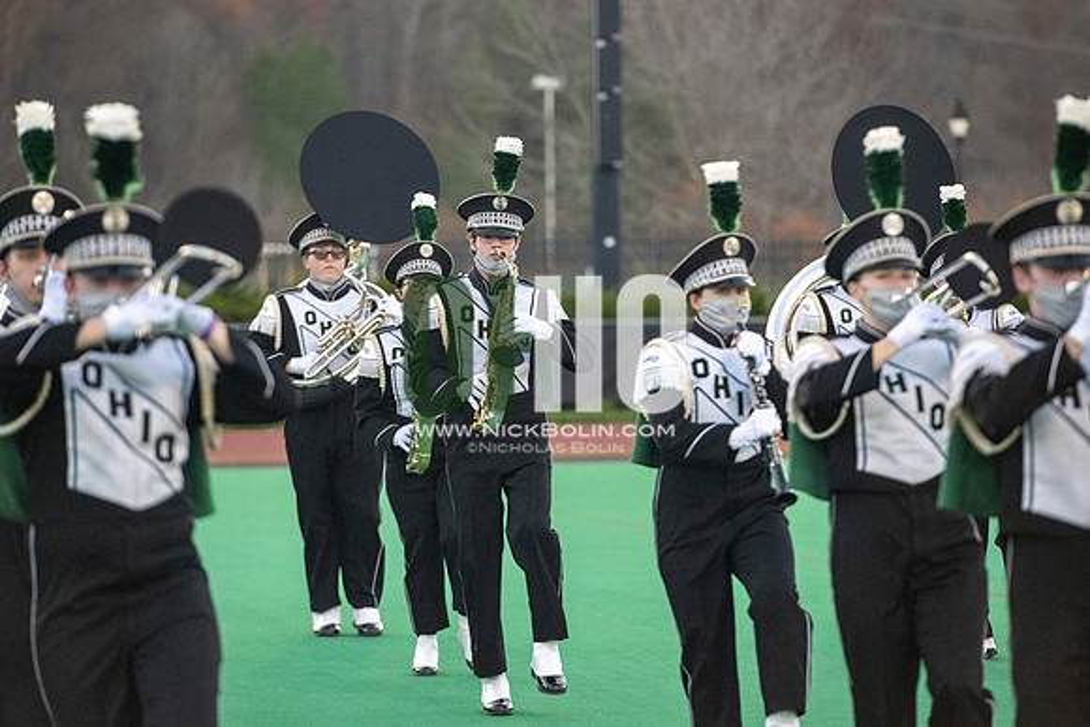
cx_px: 545
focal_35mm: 200
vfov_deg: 6.9
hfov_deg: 10.3
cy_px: 364
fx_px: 6057
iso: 5000
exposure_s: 1/5000
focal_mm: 200
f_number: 4.5
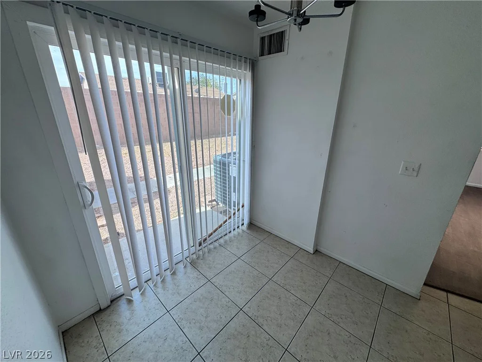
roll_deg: -0.2
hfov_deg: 102.1
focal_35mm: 14
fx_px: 195
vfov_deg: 85.7
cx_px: 241
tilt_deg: -18.9
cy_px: 181
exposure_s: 1/203
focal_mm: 2.22
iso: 40
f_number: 2.2
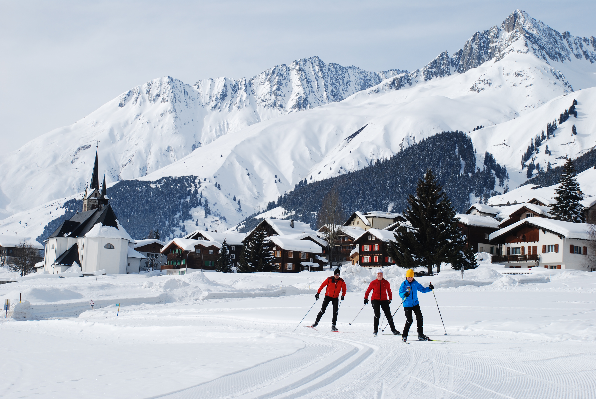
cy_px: 200
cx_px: 298
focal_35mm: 72
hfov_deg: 28.0
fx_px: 1193
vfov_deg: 19.0
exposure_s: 1/250
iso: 100
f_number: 9
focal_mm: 48
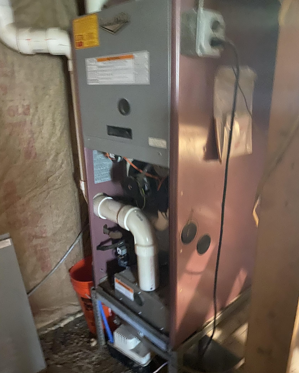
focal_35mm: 28
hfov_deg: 51.5
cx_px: 148
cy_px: 192
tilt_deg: -19.2
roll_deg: +0.4
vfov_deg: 62.2
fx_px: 310
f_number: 1.8
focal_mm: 4.25
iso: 800
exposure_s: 1/8
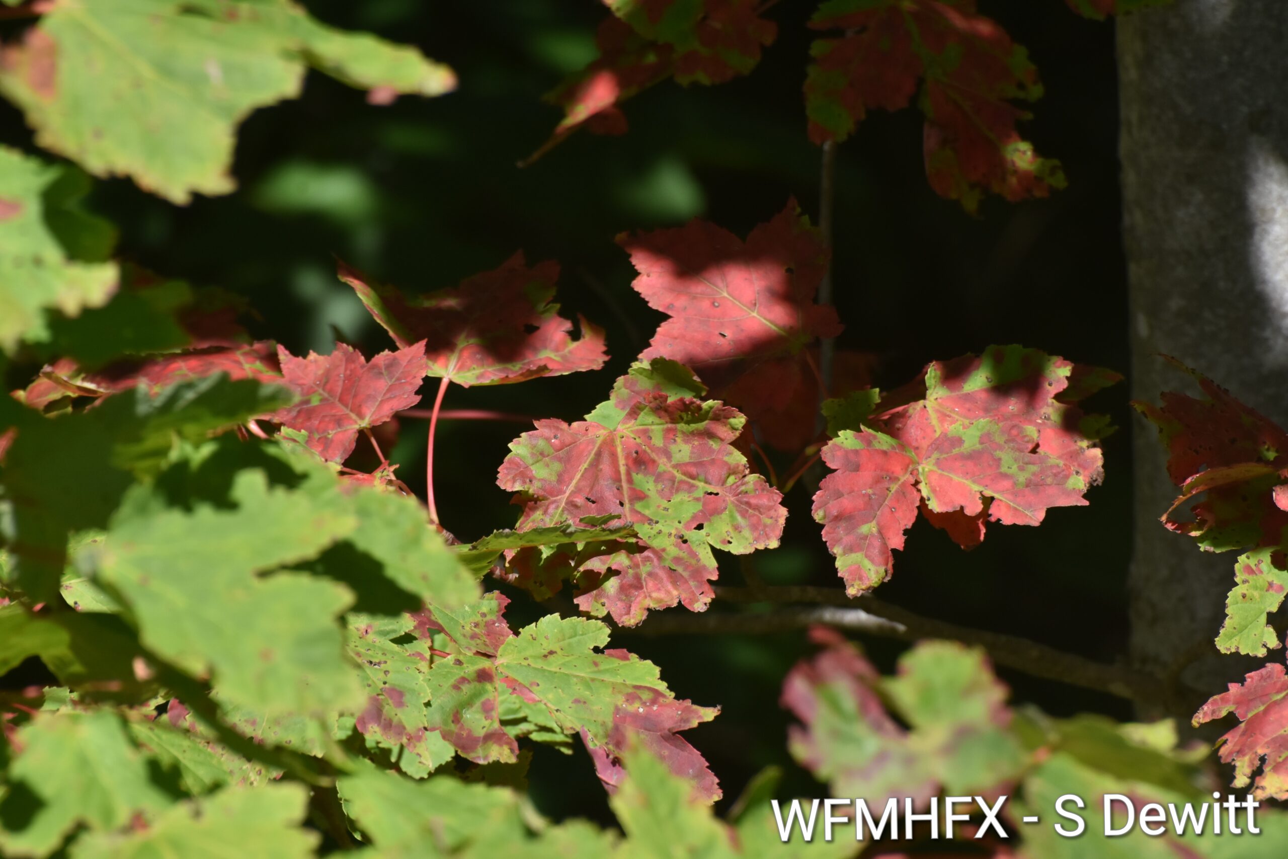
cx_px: 644
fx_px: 16100
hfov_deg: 4.6
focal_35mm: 450
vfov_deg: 3.1
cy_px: 430
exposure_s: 1/833
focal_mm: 300
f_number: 9
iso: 500
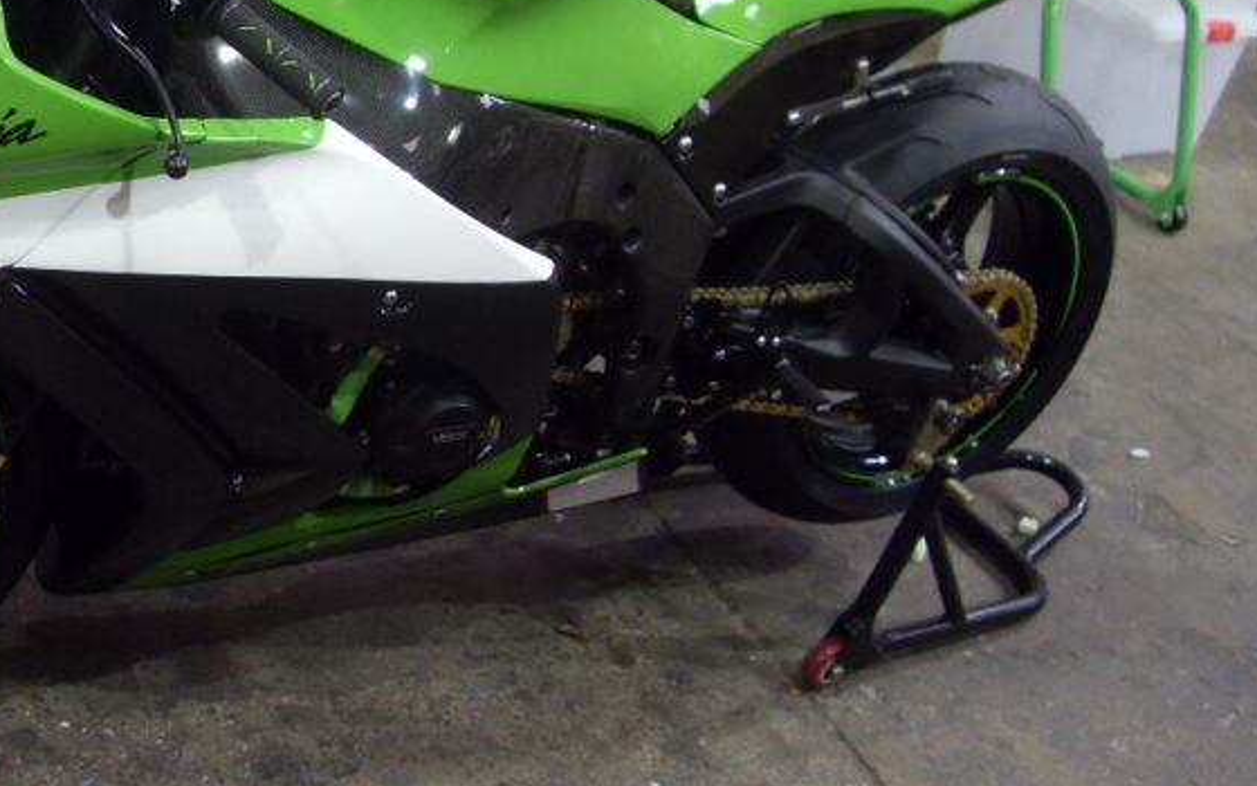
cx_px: 370
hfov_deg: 37.6
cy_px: 245
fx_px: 1816
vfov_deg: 24.3
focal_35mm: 53
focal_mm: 6.3
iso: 200
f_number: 2.8
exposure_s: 1/20
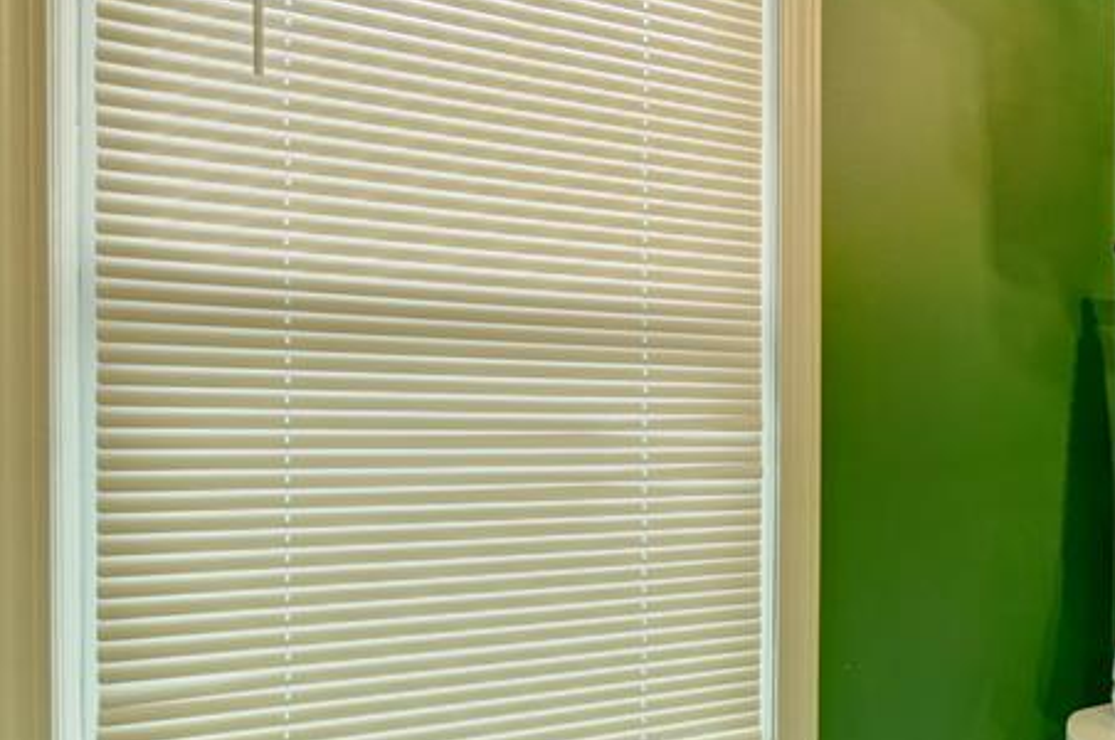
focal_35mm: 34
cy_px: 453
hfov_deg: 44.9
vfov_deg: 38.6
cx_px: 1177
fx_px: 1052
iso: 400
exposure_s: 1/8
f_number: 8
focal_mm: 10
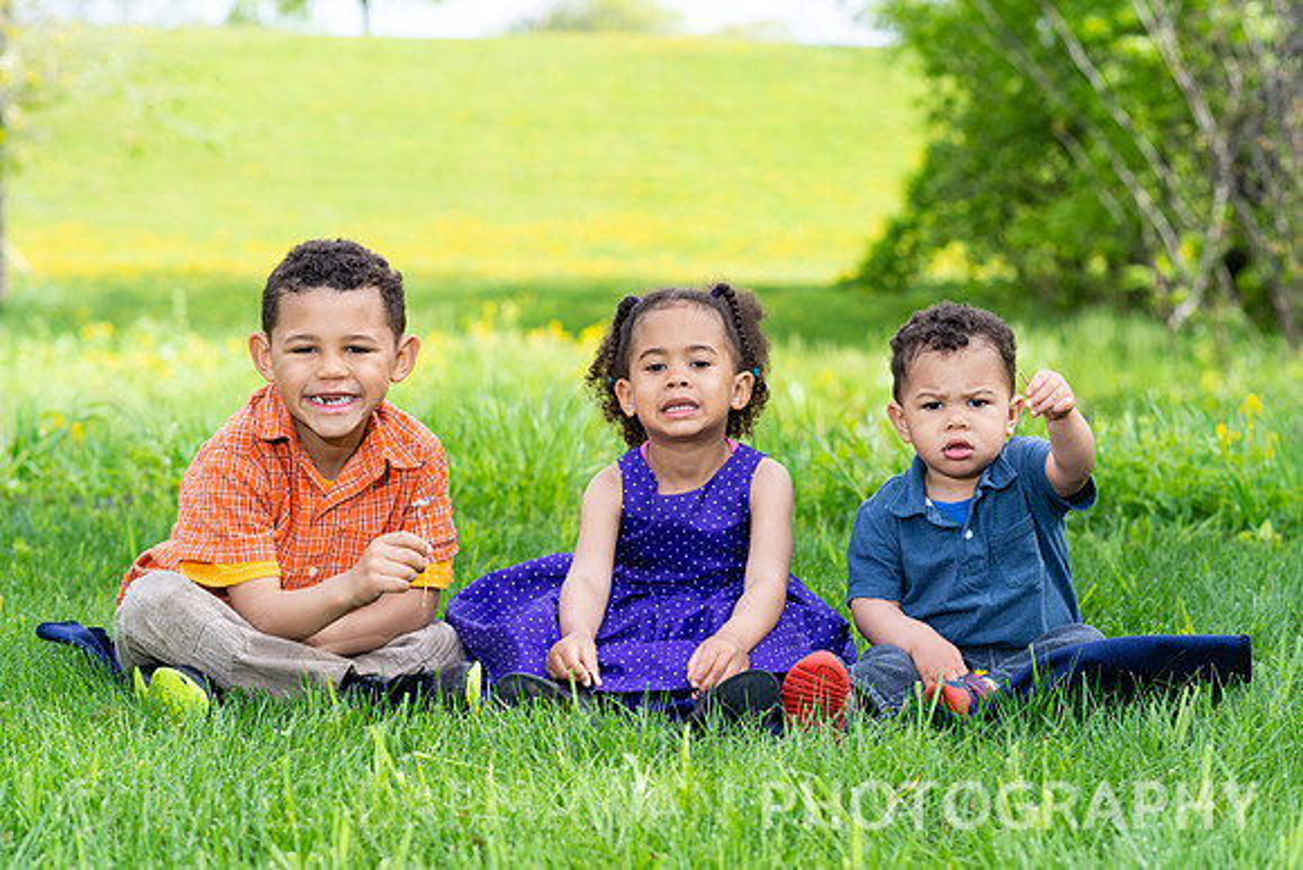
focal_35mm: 94
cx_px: 657
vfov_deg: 14.6
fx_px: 3401
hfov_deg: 21.7
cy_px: 397
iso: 100
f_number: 5
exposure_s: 1/200
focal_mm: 85
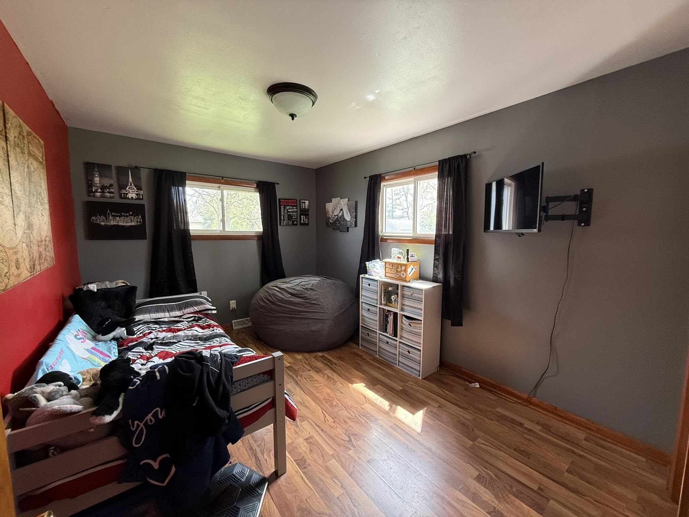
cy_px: 258
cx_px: 344
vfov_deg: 85.7
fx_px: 279
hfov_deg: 102.1
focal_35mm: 14
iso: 320
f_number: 2.2
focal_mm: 2.22
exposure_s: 1/75
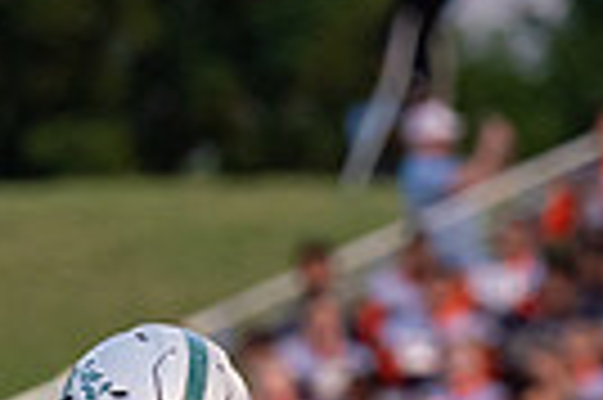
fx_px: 19624
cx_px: 636
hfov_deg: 1.8
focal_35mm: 1173
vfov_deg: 1.2
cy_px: 772
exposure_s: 1/2500
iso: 1250
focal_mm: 148
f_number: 2.8
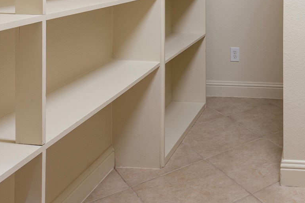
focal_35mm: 45
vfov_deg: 26.8
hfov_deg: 41.1
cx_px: 259
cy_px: -35
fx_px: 381
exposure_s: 1/2.5
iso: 100
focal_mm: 16
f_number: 7.1
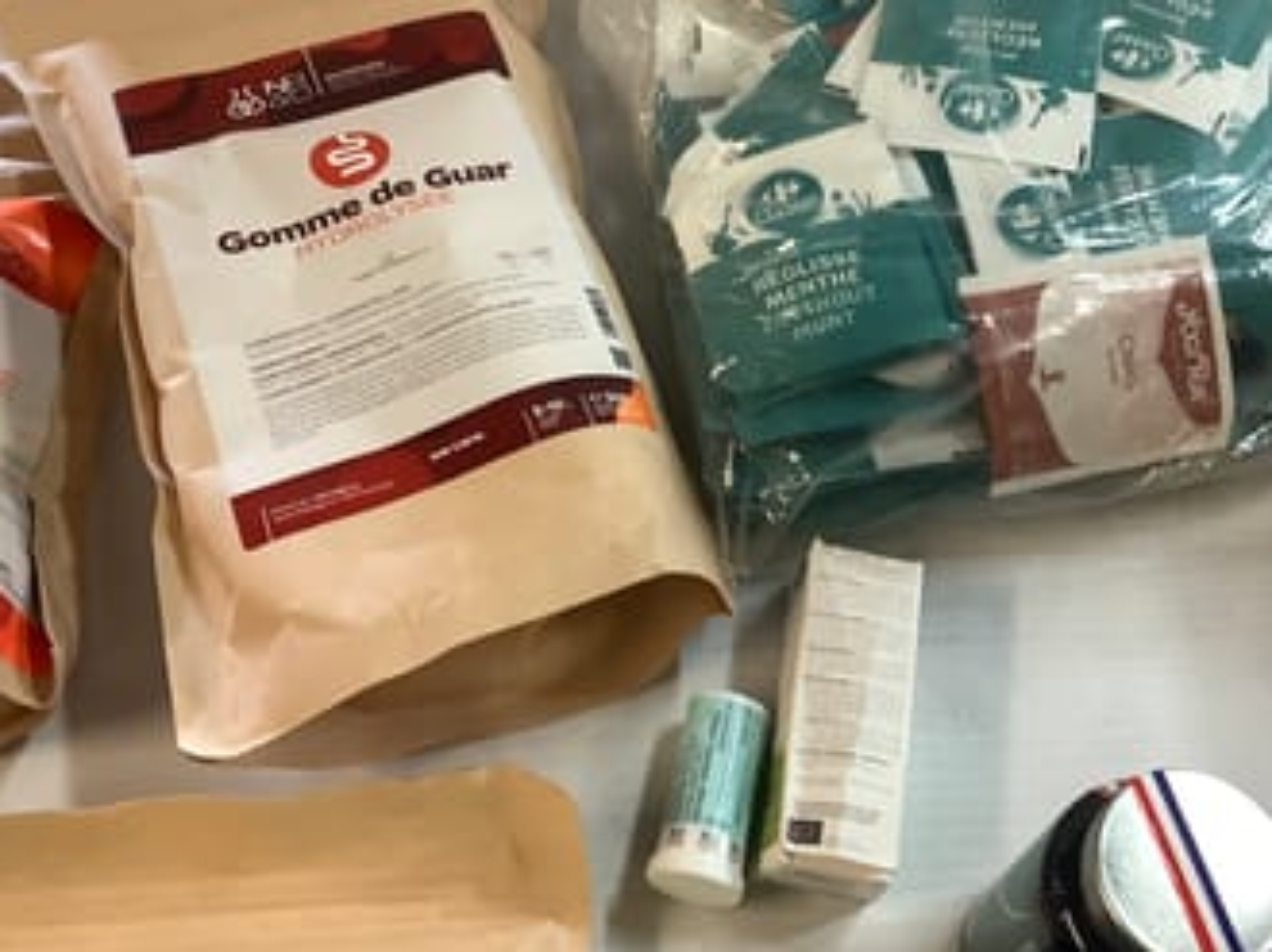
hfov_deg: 40.5
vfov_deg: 30.5
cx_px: 648
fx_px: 1726
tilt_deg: -56.6
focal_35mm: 47
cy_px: 291
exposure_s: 1/50
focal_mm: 3.3
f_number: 2.4
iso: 200
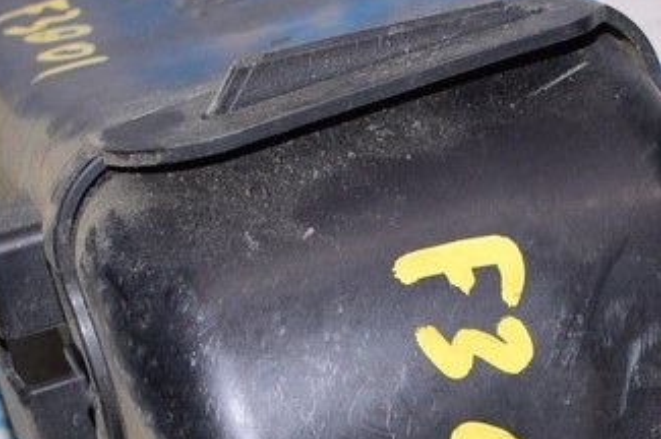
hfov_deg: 14.0
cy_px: 534
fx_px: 2689
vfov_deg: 9.2
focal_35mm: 147
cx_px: 468
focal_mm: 31
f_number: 8
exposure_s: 1/200
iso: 1600
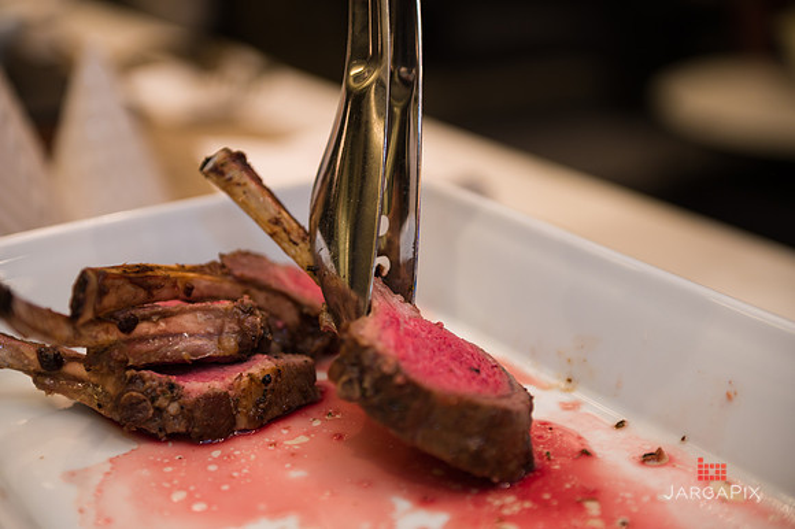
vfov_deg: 21.9
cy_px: 264
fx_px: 1368
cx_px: 398
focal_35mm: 62
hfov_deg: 32.4
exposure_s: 1/200
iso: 400
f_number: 3.2
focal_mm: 62
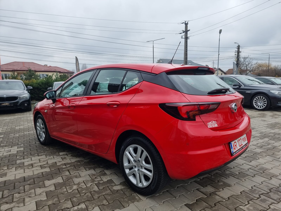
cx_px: 140
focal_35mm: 24
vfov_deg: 56.8
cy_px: 106
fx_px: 195
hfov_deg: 71.6
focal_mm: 6.7
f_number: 1.8
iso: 50
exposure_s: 1/127
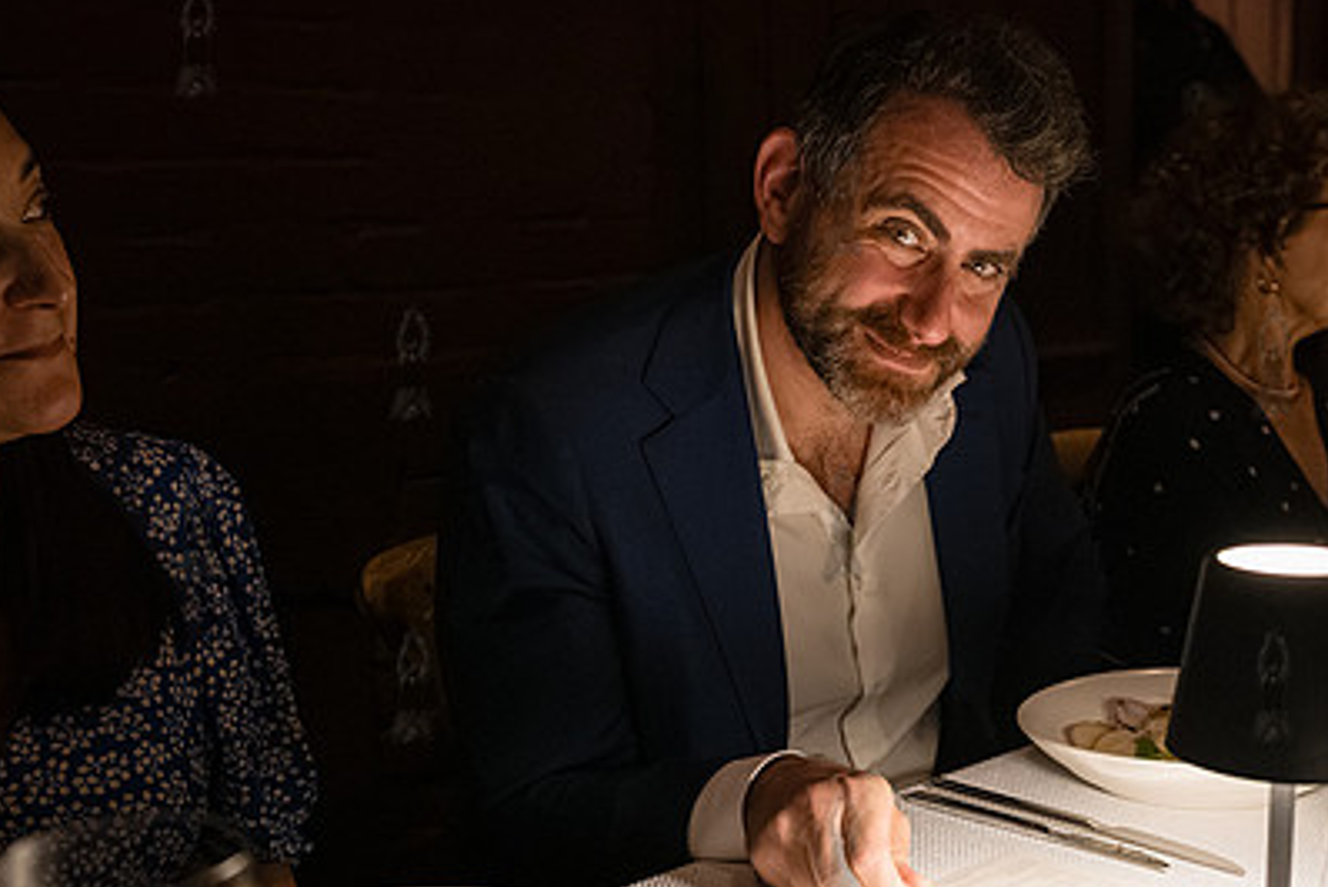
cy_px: 522
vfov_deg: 26.5
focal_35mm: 51
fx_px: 1883
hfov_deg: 38.6
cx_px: 841
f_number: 4
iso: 8000
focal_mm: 35
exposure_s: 1/250
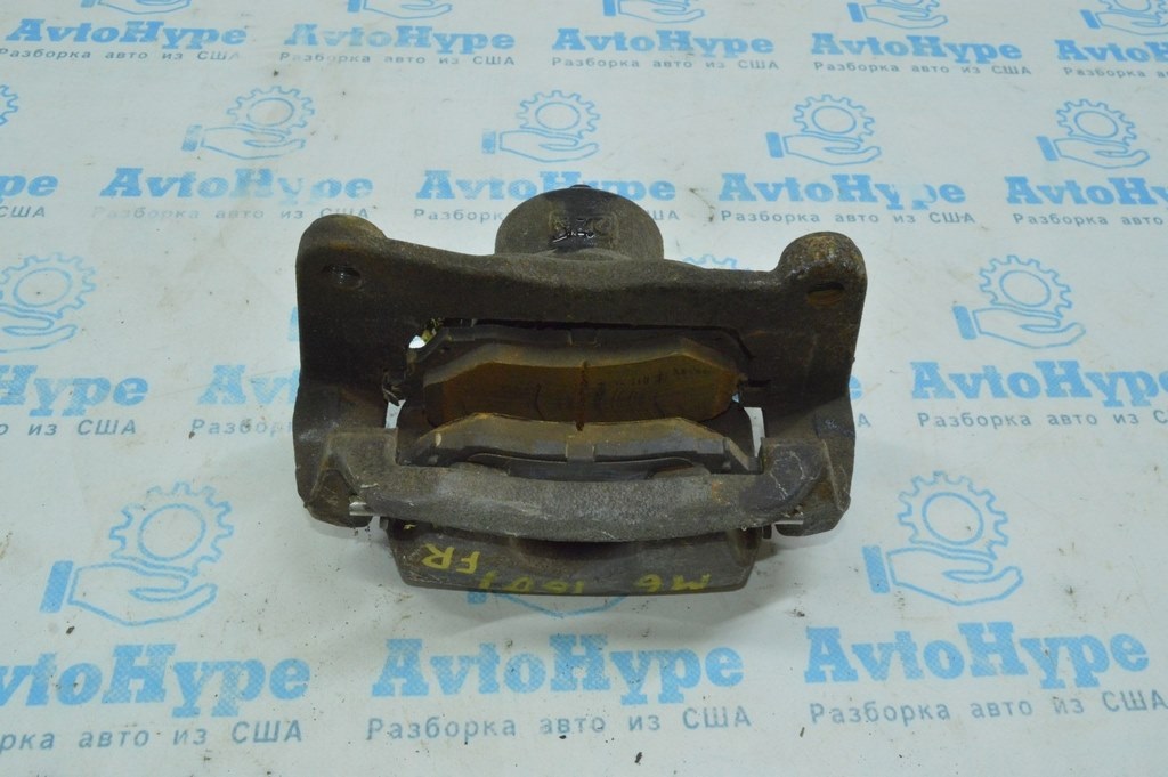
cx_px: 584
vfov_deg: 39.9
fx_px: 1070
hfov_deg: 57.3
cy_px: 388
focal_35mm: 33
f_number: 16
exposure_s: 1/40
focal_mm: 22
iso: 2200
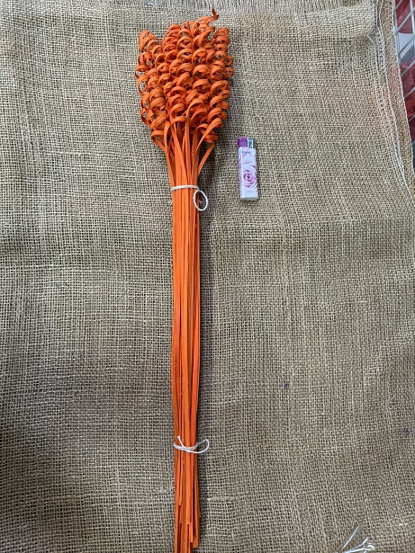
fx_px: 384
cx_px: 208
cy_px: 276
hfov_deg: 56.8
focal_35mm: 24
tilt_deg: -79.7
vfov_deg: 71.6
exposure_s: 1/50
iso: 125
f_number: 1.78
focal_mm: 6.76
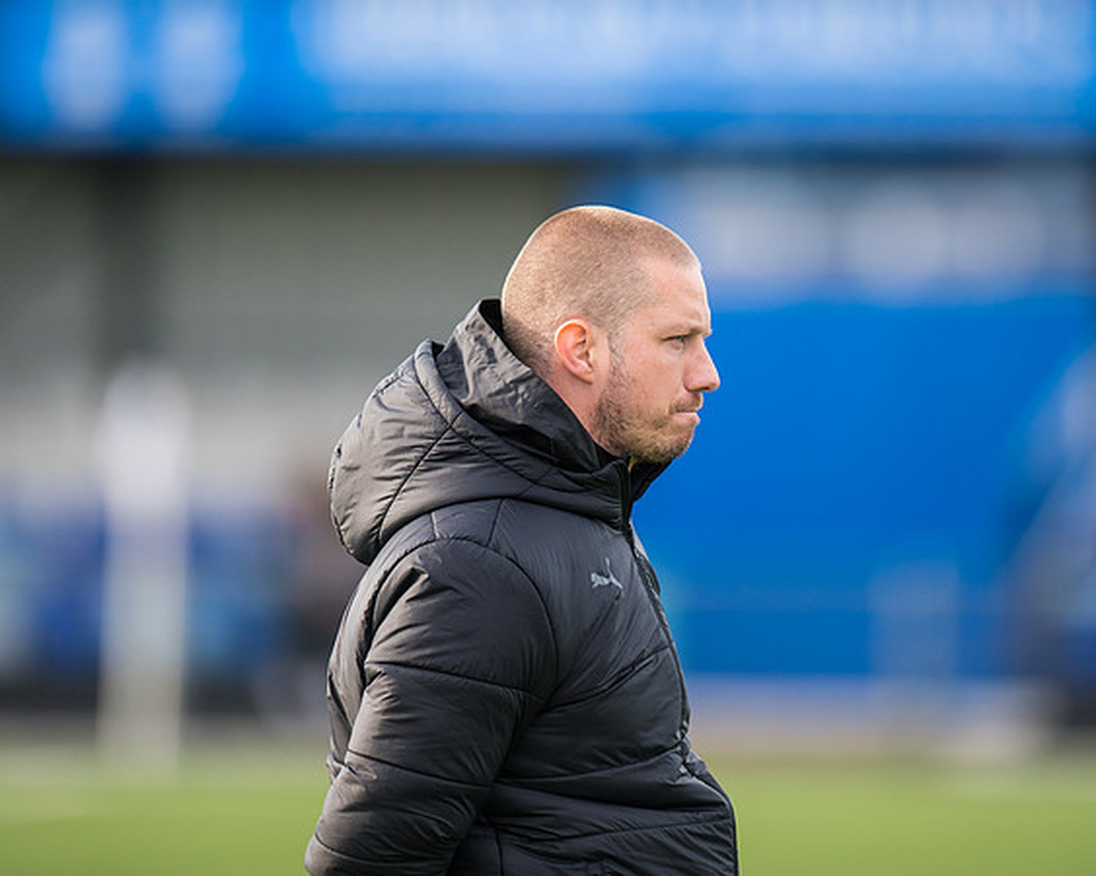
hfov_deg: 3.9
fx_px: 16282
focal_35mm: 502
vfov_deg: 3.1
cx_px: 597
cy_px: 395
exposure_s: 1/3200
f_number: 2.8
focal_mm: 400
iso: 800
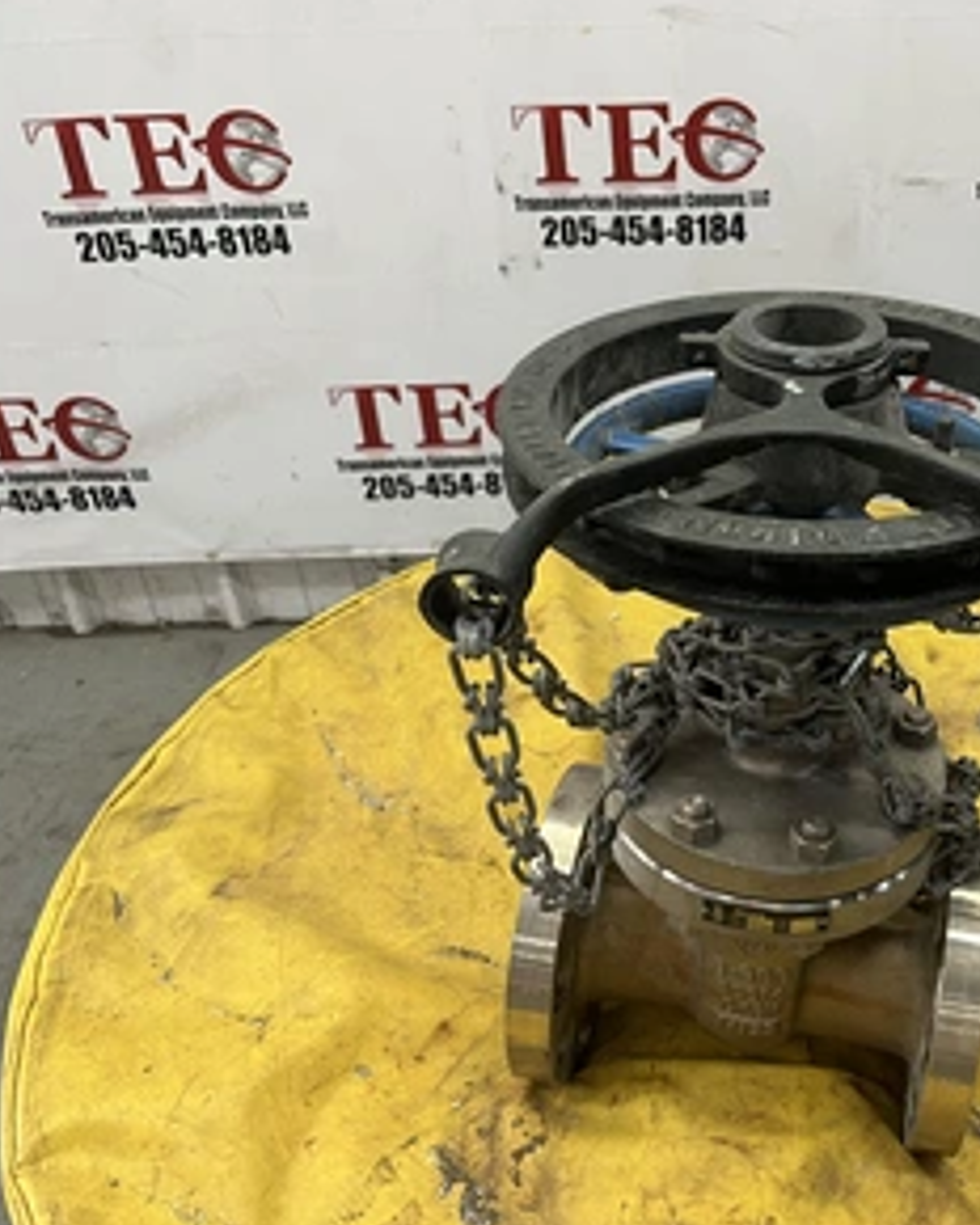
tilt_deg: -35.5
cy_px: 621
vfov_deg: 51.5
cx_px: 748
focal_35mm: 35
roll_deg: +2.1
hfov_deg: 40.9
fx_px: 1269
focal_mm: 5.1
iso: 80
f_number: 1.6
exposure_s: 1/60
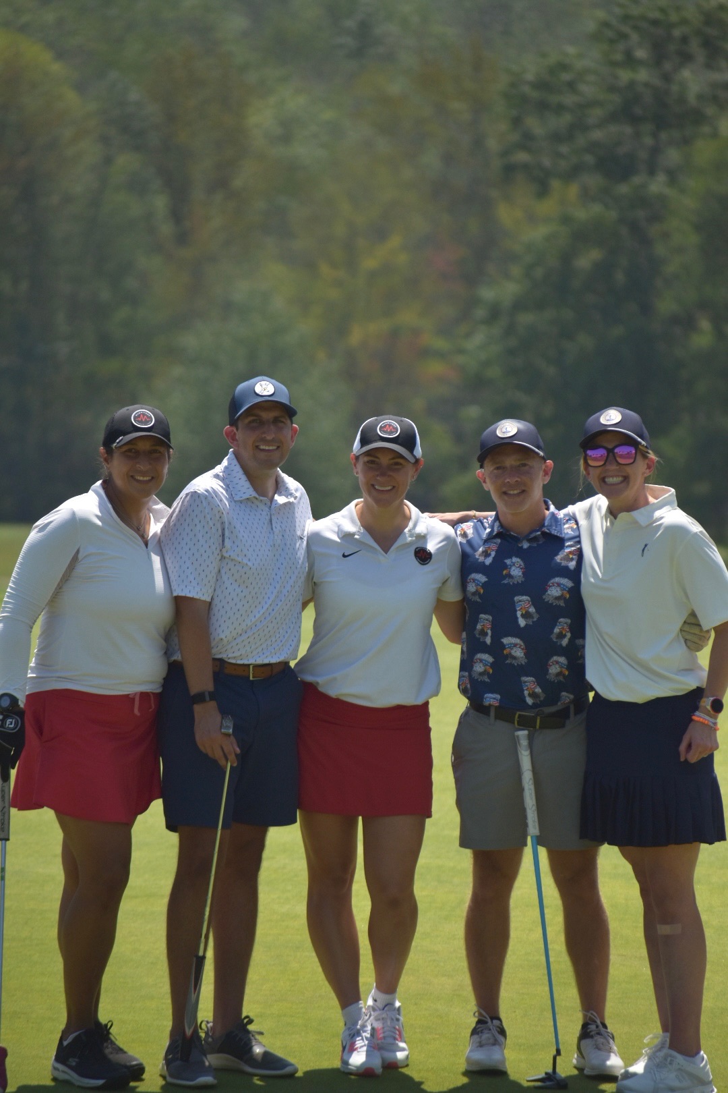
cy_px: 546
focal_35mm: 330
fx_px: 10009
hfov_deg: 4.2
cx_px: 364
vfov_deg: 6.2
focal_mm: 220
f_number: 5.6
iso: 200
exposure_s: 1/2500
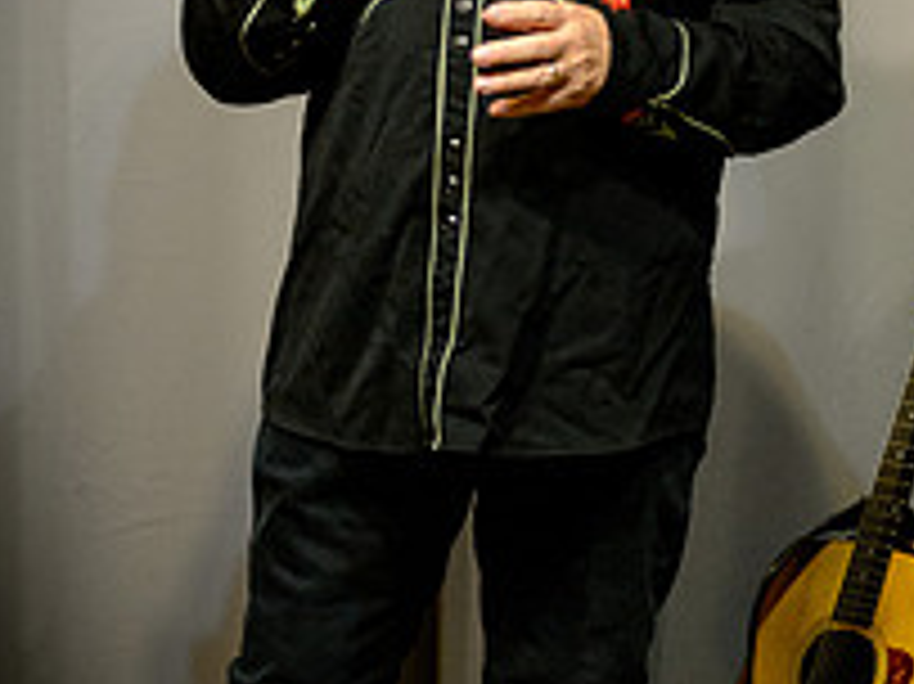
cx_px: 610
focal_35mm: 128
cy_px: 158
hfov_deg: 15.4
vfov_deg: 11.5
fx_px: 3378
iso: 8000
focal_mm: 60
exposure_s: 1/250
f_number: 2.8
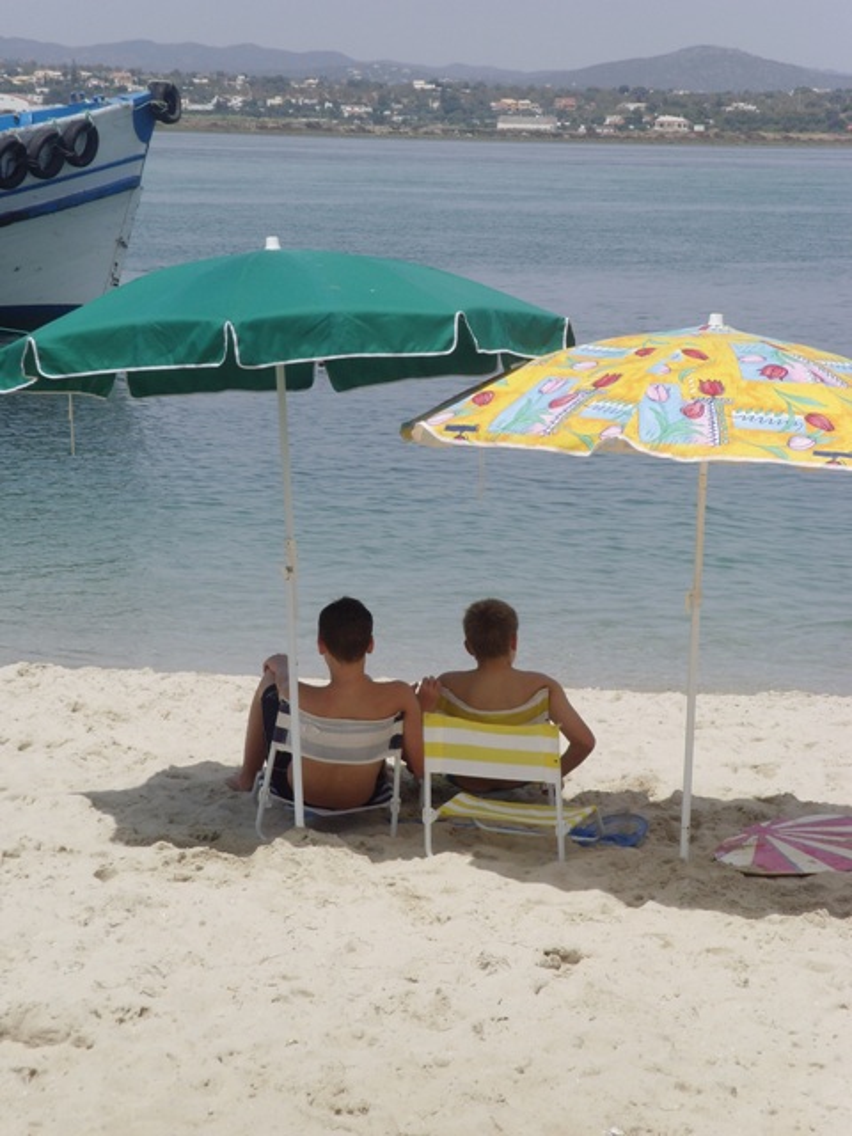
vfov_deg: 16.8
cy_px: 568
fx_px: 3840
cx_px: 426
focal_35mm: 117
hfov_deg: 12.7
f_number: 8
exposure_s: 1/350
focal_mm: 19.8
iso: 80
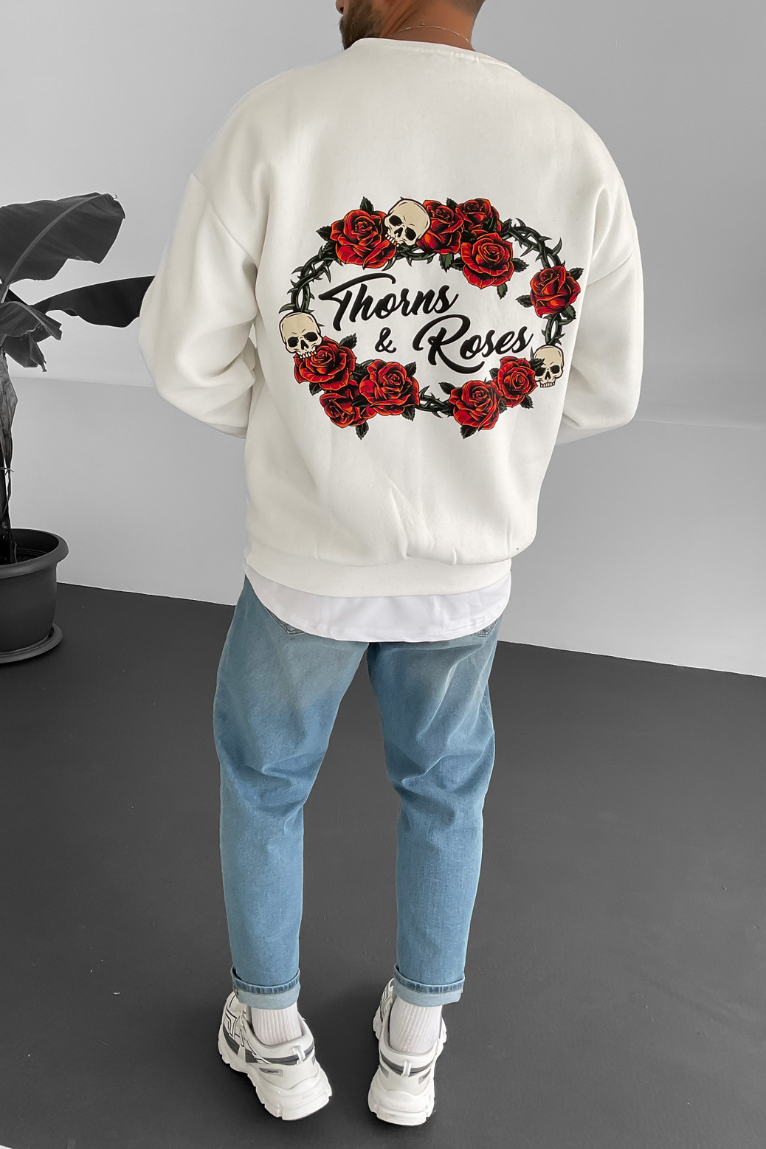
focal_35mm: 31
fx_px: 989
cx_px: 369
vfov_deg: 60.3
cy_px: 580
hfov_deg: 42.3
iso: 32
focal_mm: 3
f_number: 1.8
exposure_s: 1/120
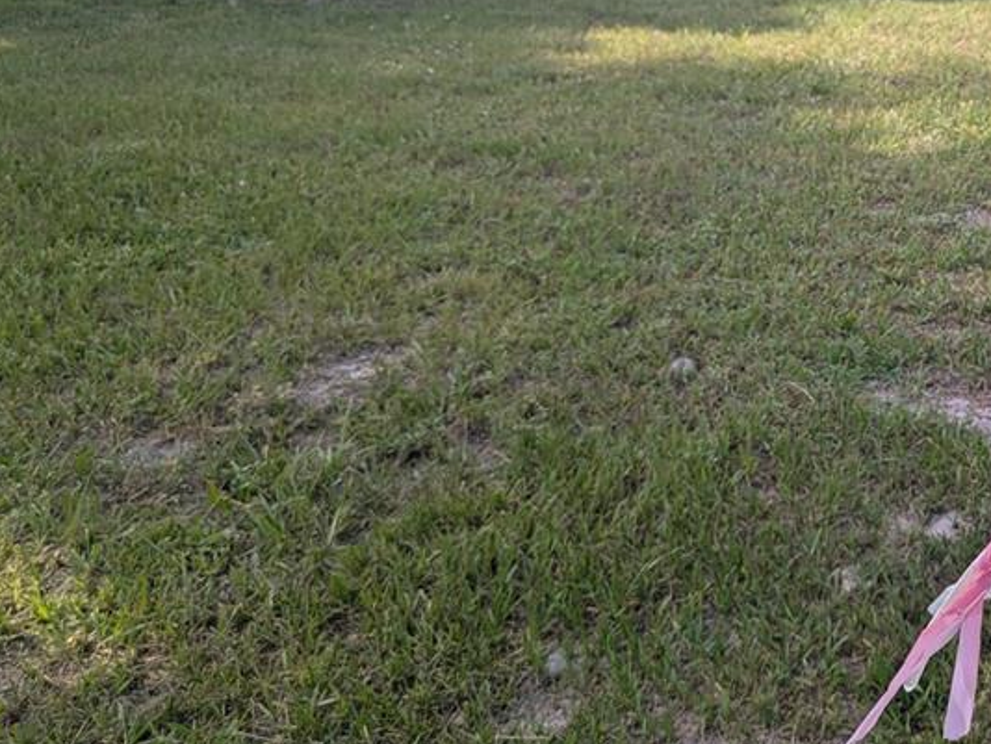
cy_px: 249
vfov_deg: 31.3
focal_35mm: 46
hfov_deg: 37.8
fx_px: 1317
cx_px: 937
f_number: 1.85
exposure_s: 1/1433
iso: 48
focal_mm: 6.81
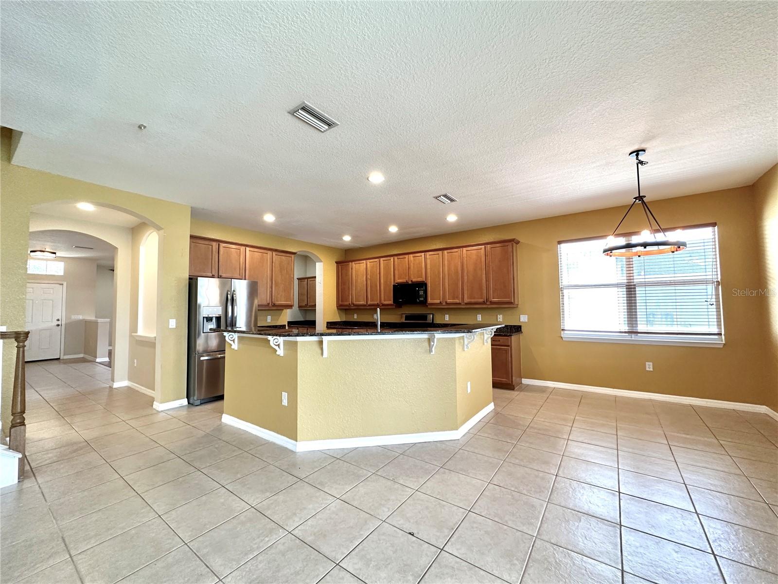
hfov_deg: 102.1
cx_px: 389
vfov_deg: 85.7
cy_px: 292
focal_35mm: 14
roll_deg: +0.7
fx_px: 315
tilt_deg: +3.4
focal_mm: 2.22
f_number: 2.2
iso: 160
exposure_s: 1/60
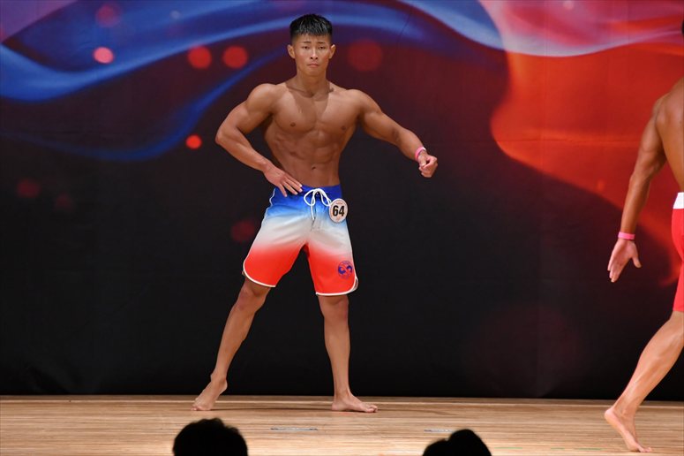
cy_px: 228
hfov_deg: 6.9
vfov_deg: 4.6
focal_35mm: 300
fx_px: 5697
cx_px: 342
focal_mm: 200
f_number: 5.6
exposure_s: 1/400
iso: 3200
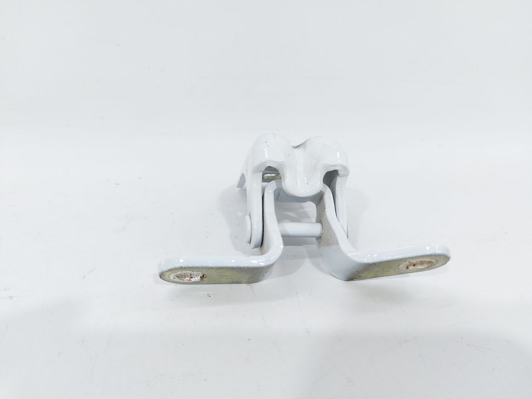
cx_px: 266
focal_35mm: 24
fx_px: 369
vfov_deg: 56.8
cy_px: 200
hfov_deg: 71.6
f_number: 1.8
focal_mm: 5.23
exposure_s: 1/50
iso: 50
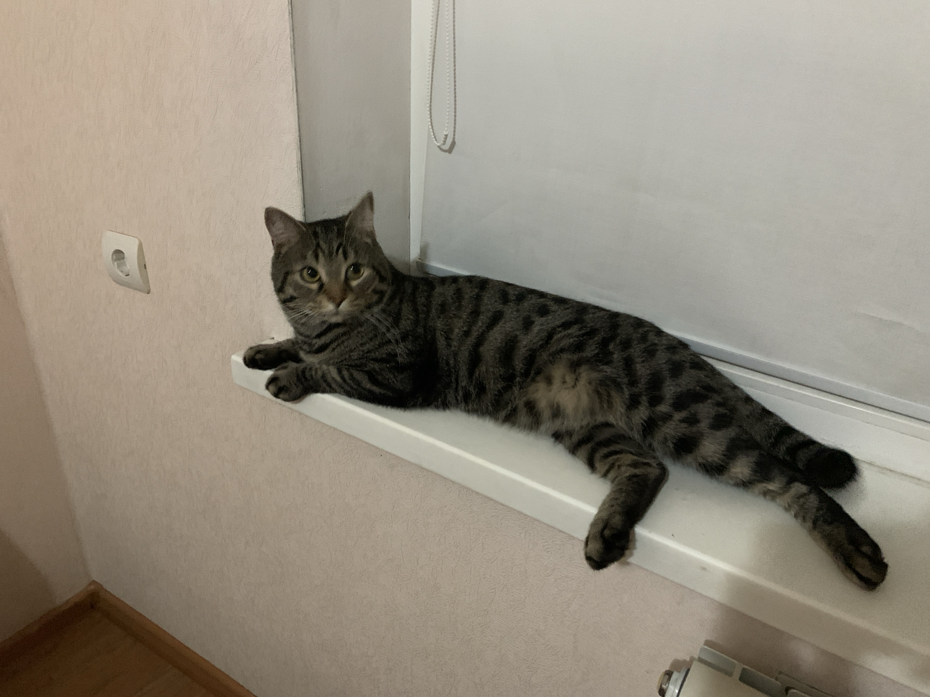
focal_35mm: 26
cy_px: 348
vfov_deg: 53.1
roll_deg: -3.7
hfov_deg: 67.3
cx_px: 465
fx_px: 699
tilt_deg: -26.6
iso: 800
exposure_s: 1/29
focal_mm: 4.25
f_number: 1.8
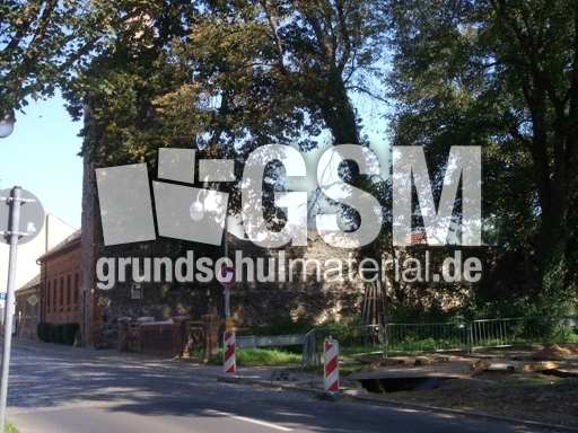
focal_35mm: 60
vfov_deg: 24.4
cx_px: 289
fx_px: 1002
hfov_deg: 32.2
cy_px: 216
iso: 64
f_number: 6.1
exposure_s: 1/139
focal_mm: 10
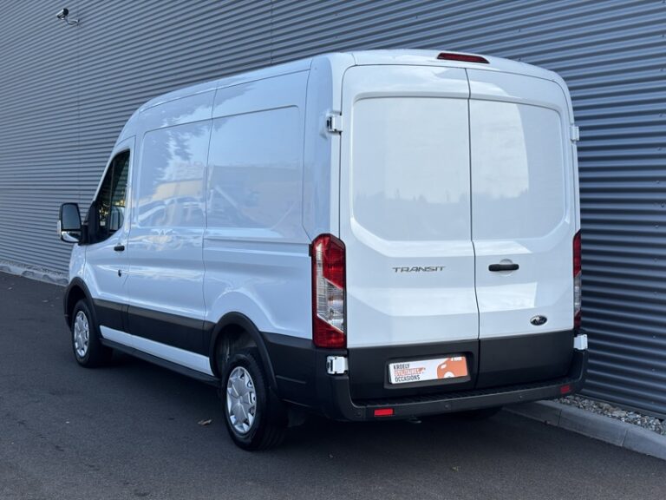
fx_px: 1000
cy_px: 250
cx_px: 333
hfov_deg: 36.8
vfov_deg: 28.0
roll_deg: -0.3
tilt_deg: -3.9
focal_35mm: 52
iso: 32
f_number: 1.6
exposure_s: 1/1092
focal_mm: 5.96
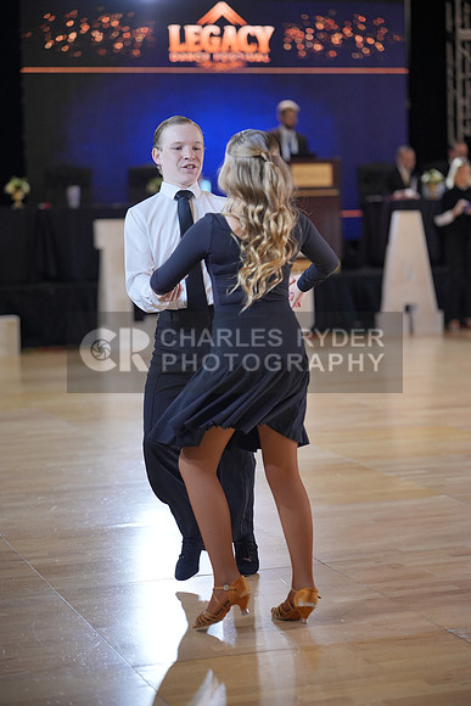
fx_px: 1530
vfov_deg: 26.0
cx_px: 236
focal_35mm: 78
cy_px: 353
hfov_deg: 17.5
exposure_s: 1/500
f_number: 2
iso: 1000
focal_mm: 78
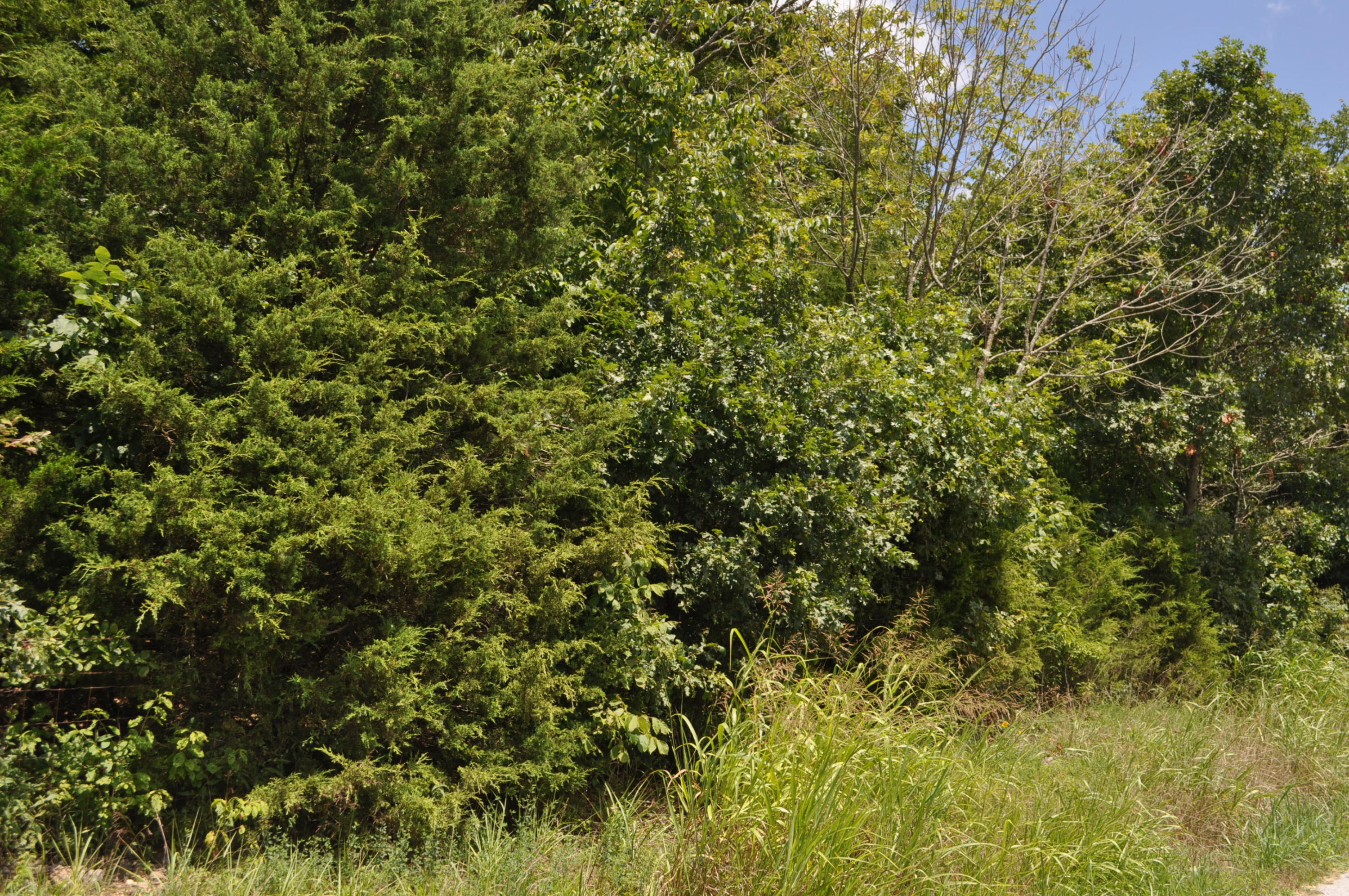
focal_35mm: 36
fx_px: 1347
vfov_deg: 36.8
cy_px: 448
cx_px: 674
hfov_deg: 53.2
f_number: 9
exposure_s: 1/320
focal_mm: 24
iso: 200
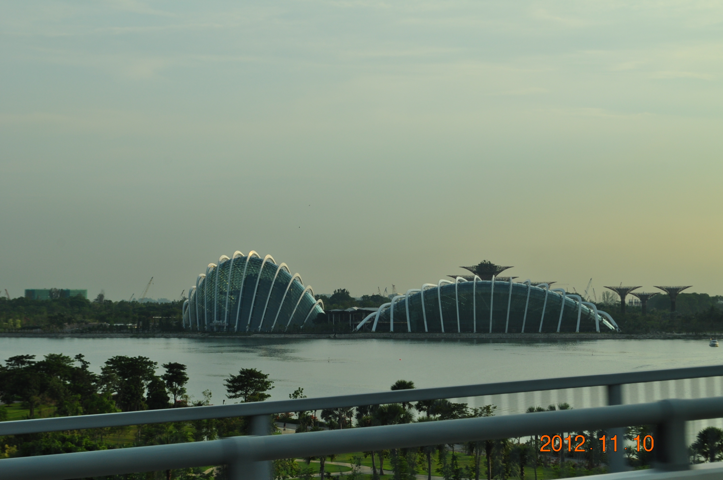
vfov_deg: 16.5
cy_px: 240
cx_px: 362
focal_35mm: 82
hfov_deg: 24.6
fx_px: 1655
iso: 200
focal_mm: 55
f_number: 10
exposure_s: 1/200
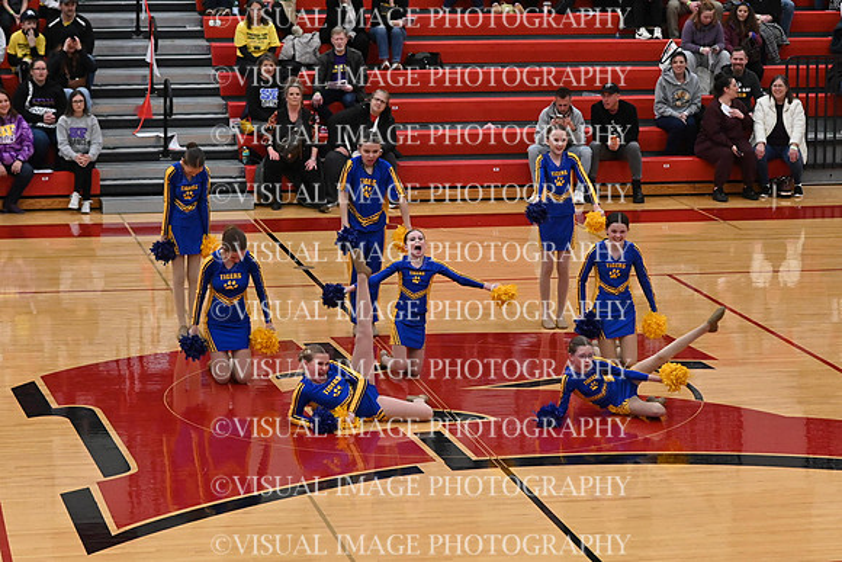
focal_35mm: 105
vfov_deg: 13.0
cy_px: 281
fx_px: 2456
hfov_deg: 19.5
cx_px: 421
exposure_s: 1/400
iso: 6400
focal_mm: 70
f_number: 4
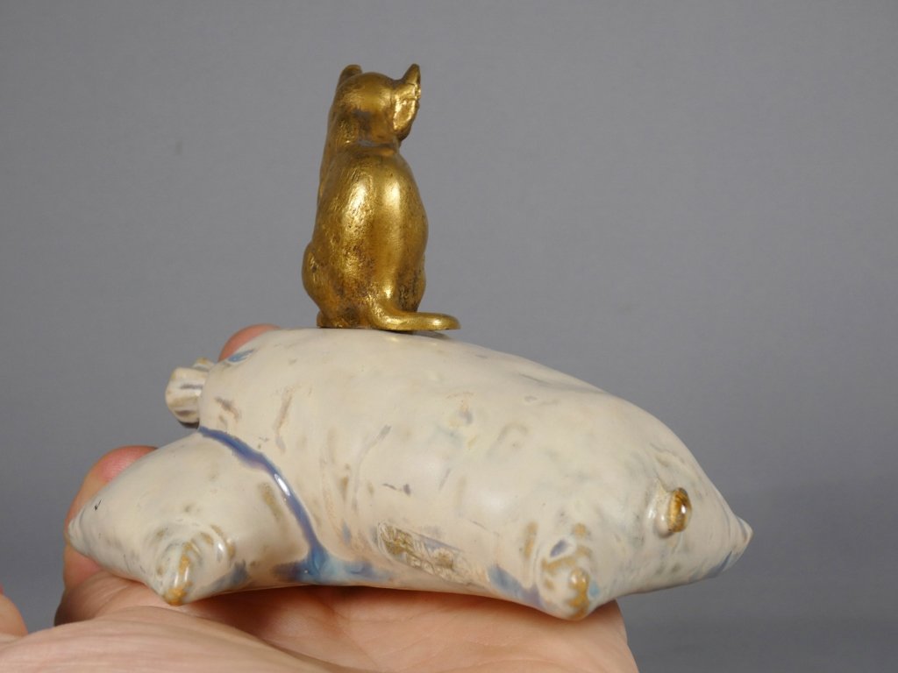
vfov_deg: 30.3
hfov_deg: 39.7
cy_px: 336
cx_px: 449
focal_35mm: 48
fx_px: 1245
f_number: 3.8
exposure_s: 1/125
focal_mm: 8.6
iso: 80
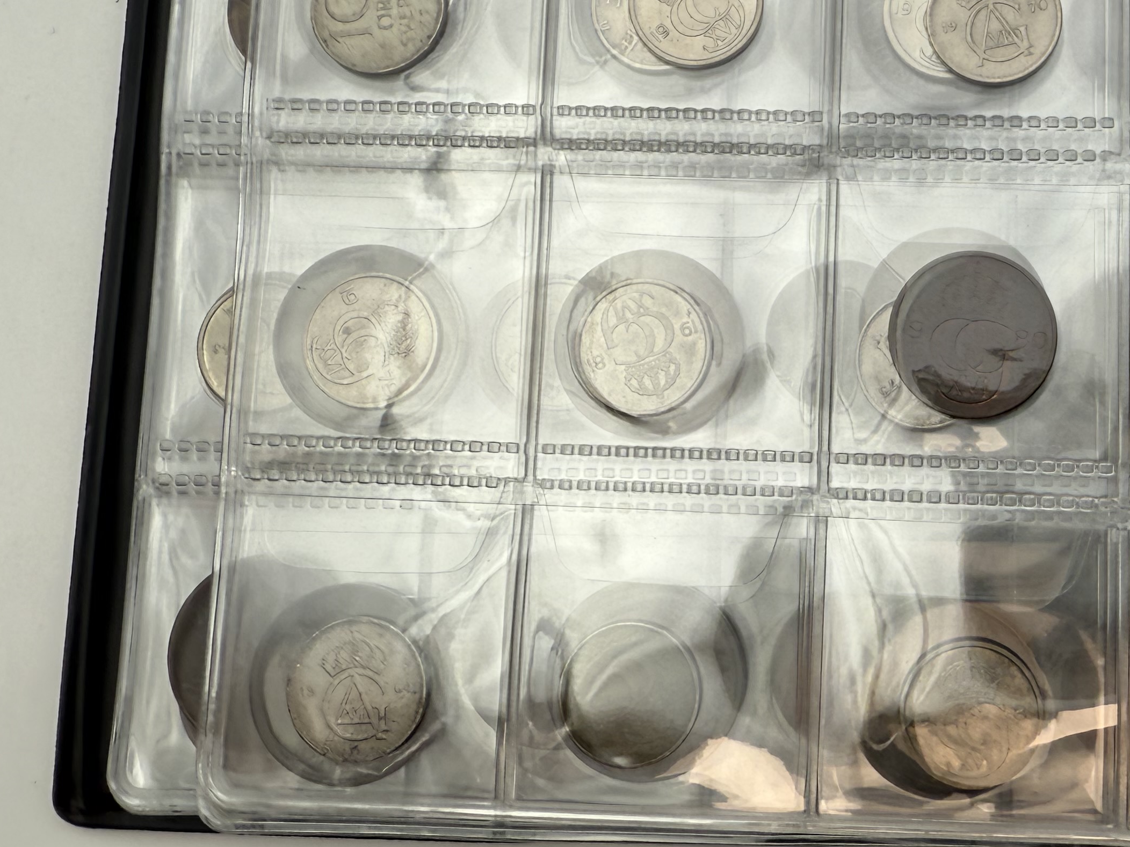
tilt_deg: -81.1
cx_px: 914
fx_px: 1502
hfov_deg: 39.5
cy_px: 209
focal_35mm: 46
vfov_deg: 31.0
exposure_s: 1/363
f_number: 2.2
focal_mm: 2.22
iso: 40
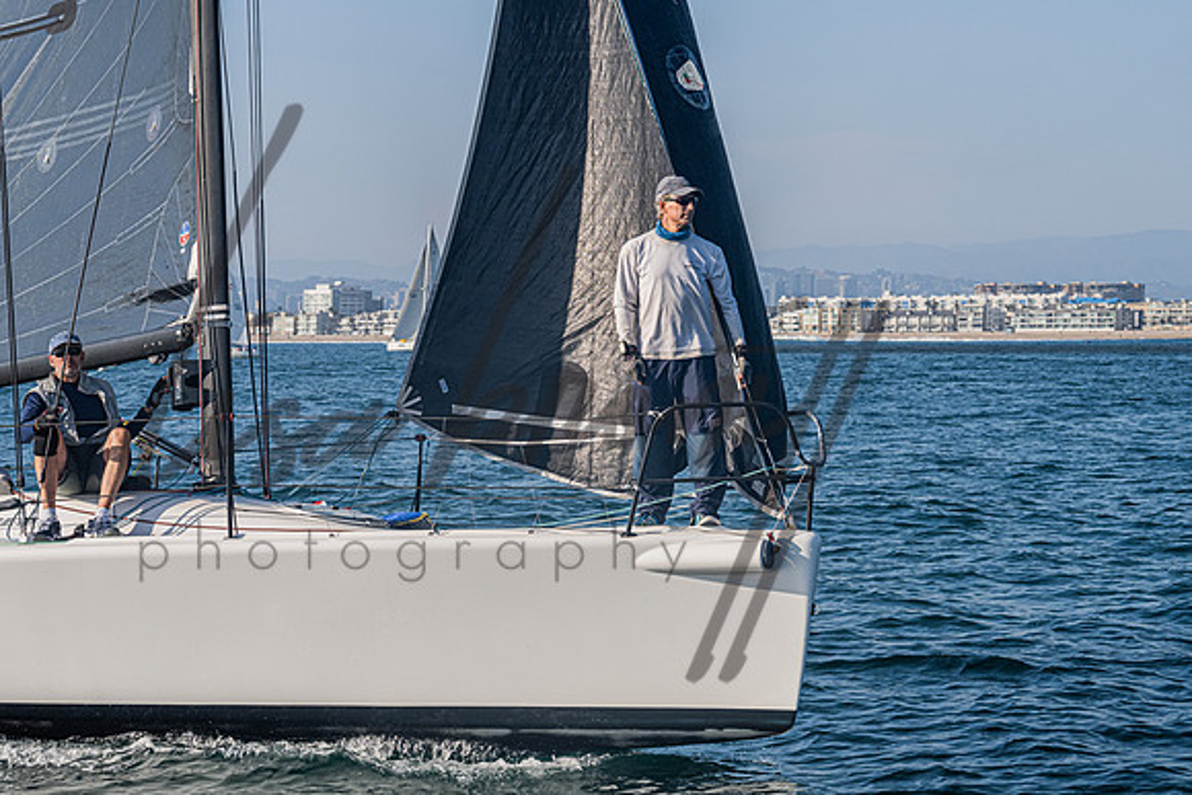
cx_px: 643
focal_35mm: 83
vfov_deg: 16.4
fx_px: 2747
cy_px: 288
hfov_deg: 24.5
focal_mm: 64
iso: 400
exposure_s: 1/1250
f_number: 6.3
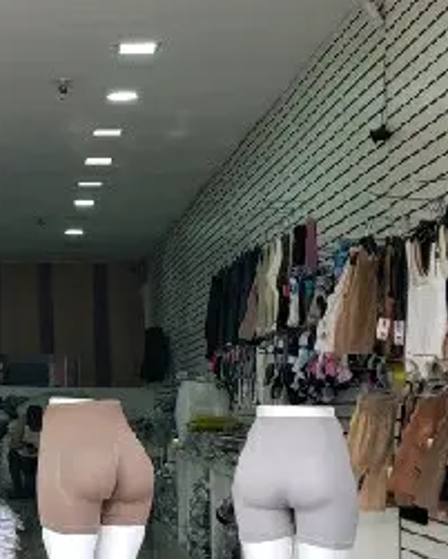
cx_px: -185
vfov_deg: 23.5
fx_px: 1342
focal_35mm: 81
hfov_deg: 17.4
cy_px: 238
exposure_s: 1/120
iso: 100
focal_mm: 4.3
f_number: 2.4
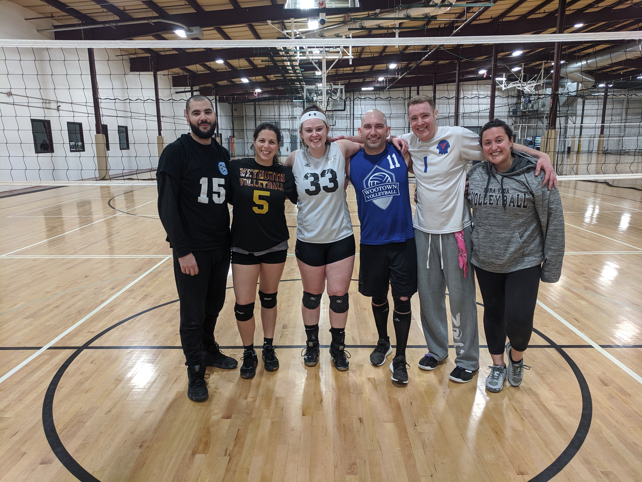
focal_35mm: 26
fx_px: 482
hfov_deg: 67.3
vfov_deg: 53.1
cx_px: 321
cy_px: 241
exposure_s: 1/60
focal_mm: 4.67
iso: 176
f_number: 2
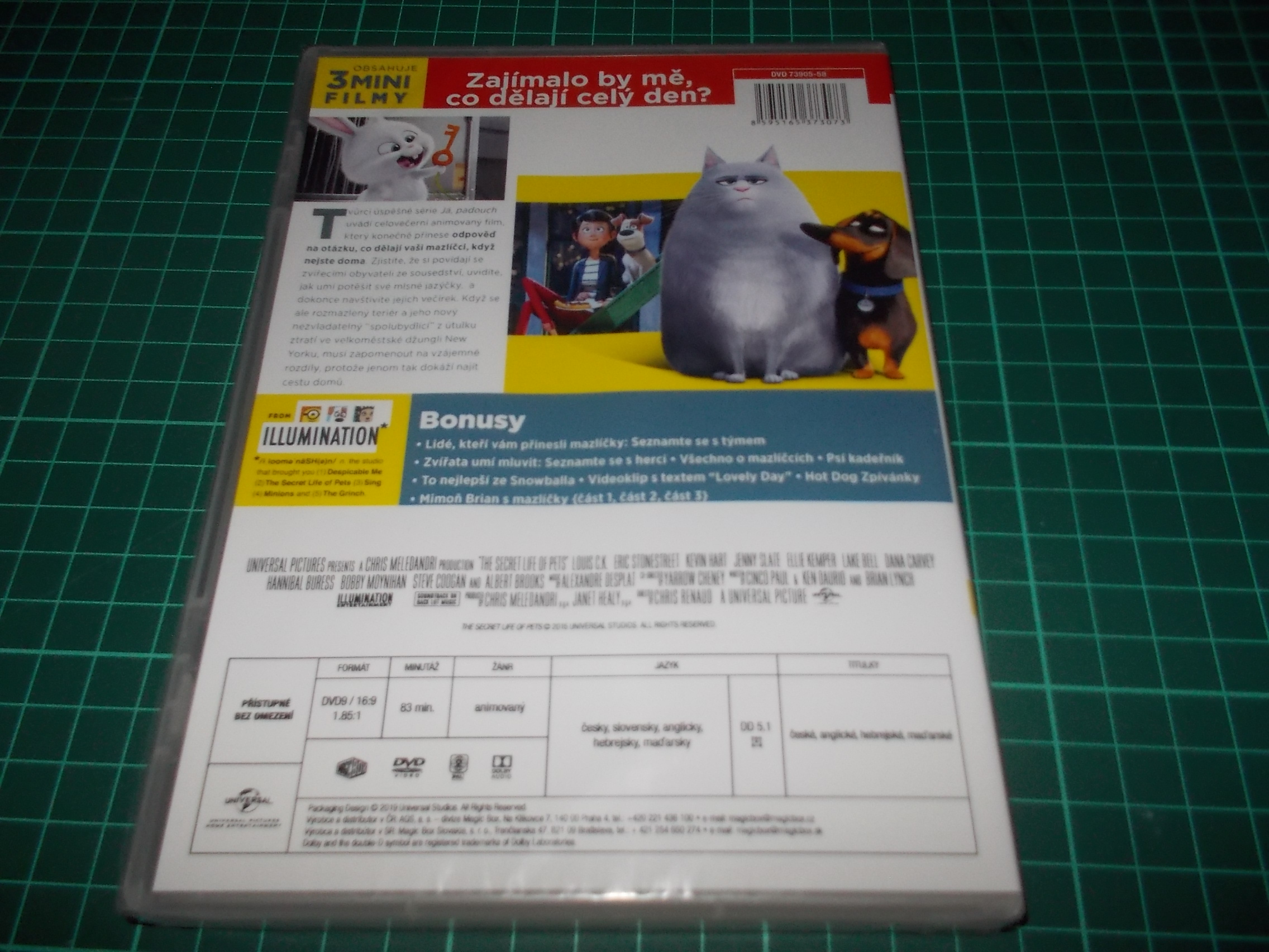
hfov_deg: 61.7
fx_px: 1063
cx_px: 634
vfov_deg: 48.2
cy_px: 476
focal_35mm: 29
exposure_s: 1/30
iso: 200
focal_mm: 4.1
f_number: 3.3
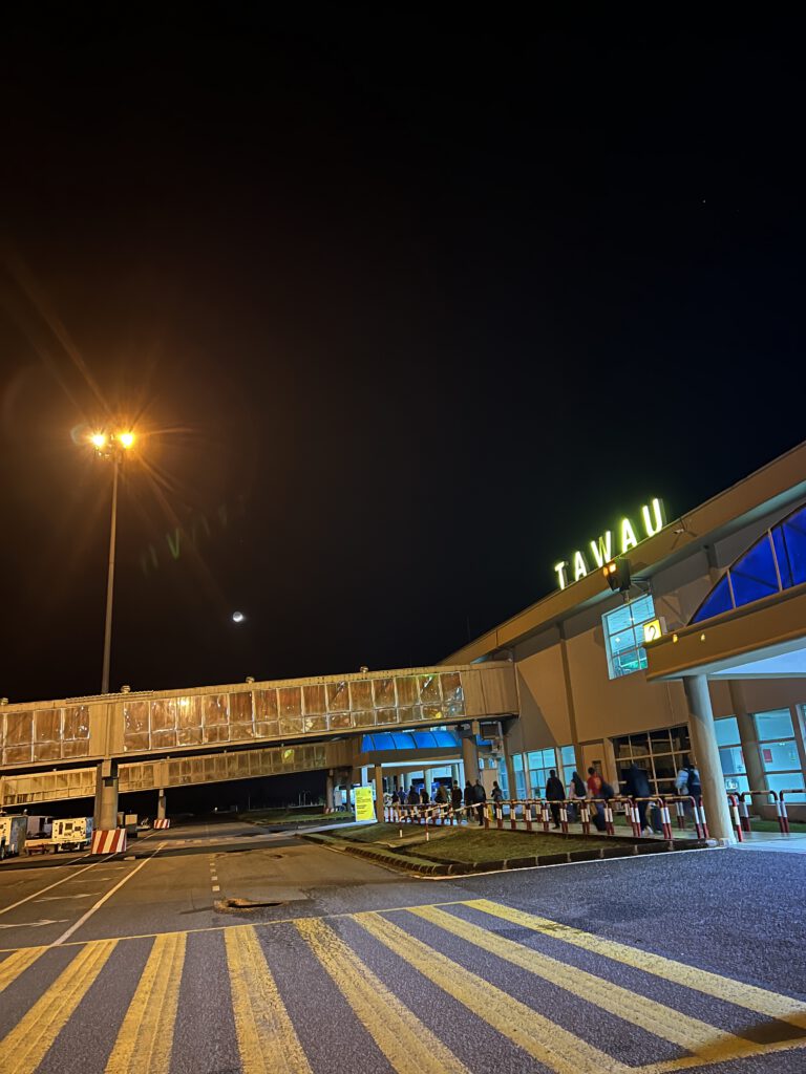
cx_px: 403
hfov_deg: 53.1
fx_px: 807
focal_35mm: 26
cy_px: 537
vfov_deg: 67.3
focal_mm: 5.7
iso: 800
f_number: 1.5
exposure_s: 1/9
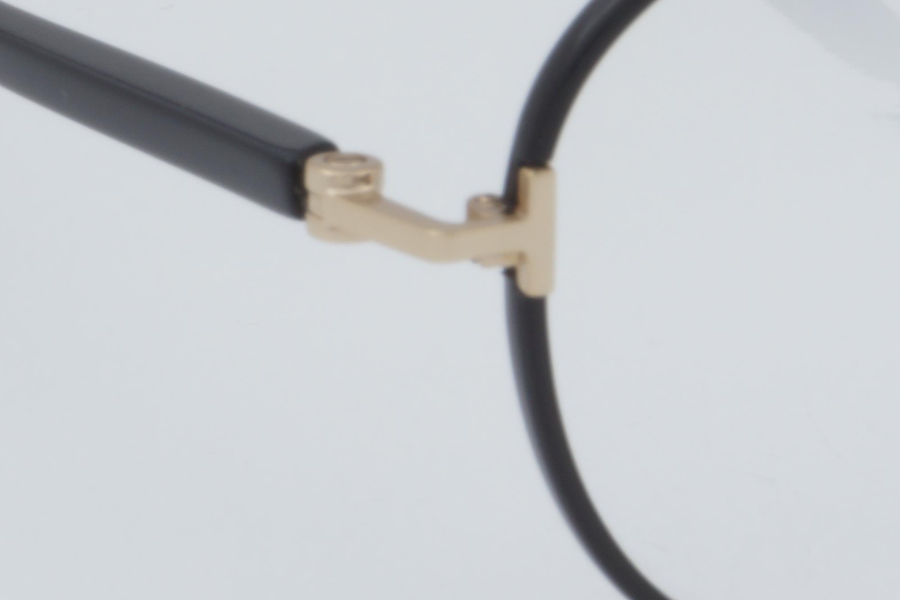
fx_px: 6162
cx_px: 1009
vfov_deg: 5.6
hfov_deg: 8.3
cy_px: 181
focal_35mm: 246
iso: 100
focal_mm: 55
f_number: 32
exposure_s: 1/3
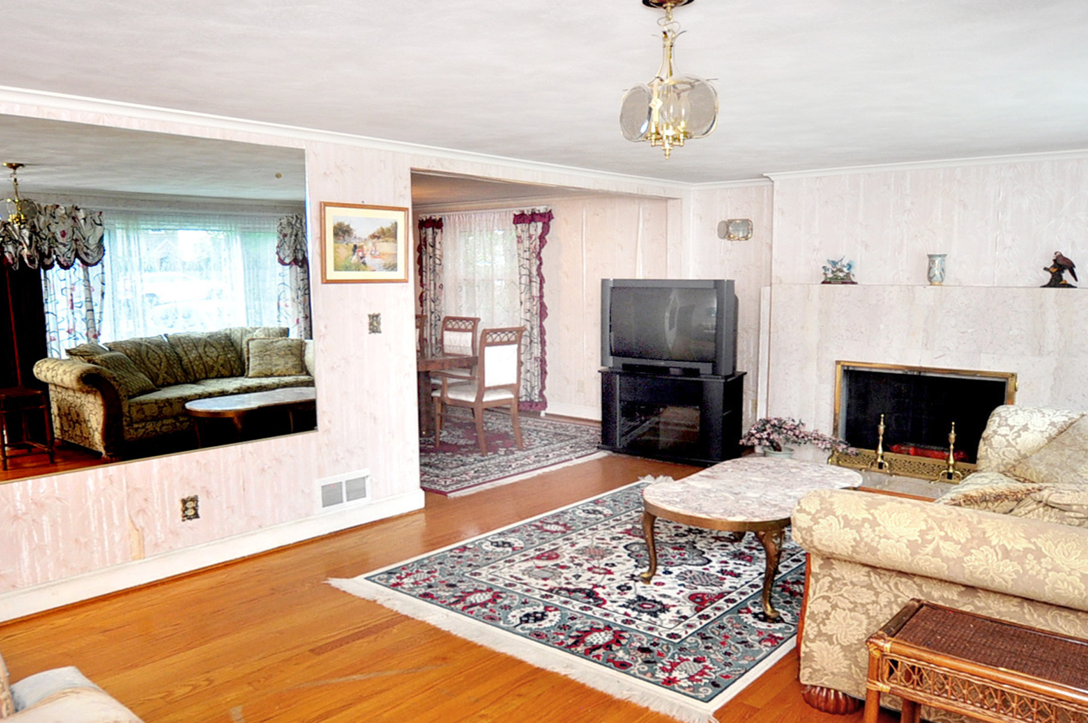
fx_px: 725
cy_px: 570
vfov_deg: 50.1
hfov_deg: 72.9
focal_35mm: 24
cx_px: 428
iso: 400
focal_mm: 10
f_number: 3.5
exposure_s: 1/160
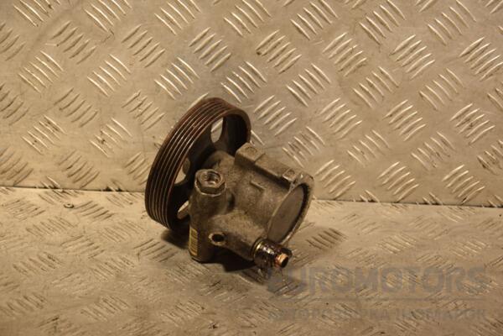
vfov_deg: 15.7
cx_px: 252
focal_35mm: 87
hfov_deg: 23.4
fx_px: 1215
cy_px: 168
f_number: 5
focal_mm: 58
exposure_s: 1/200
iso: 800
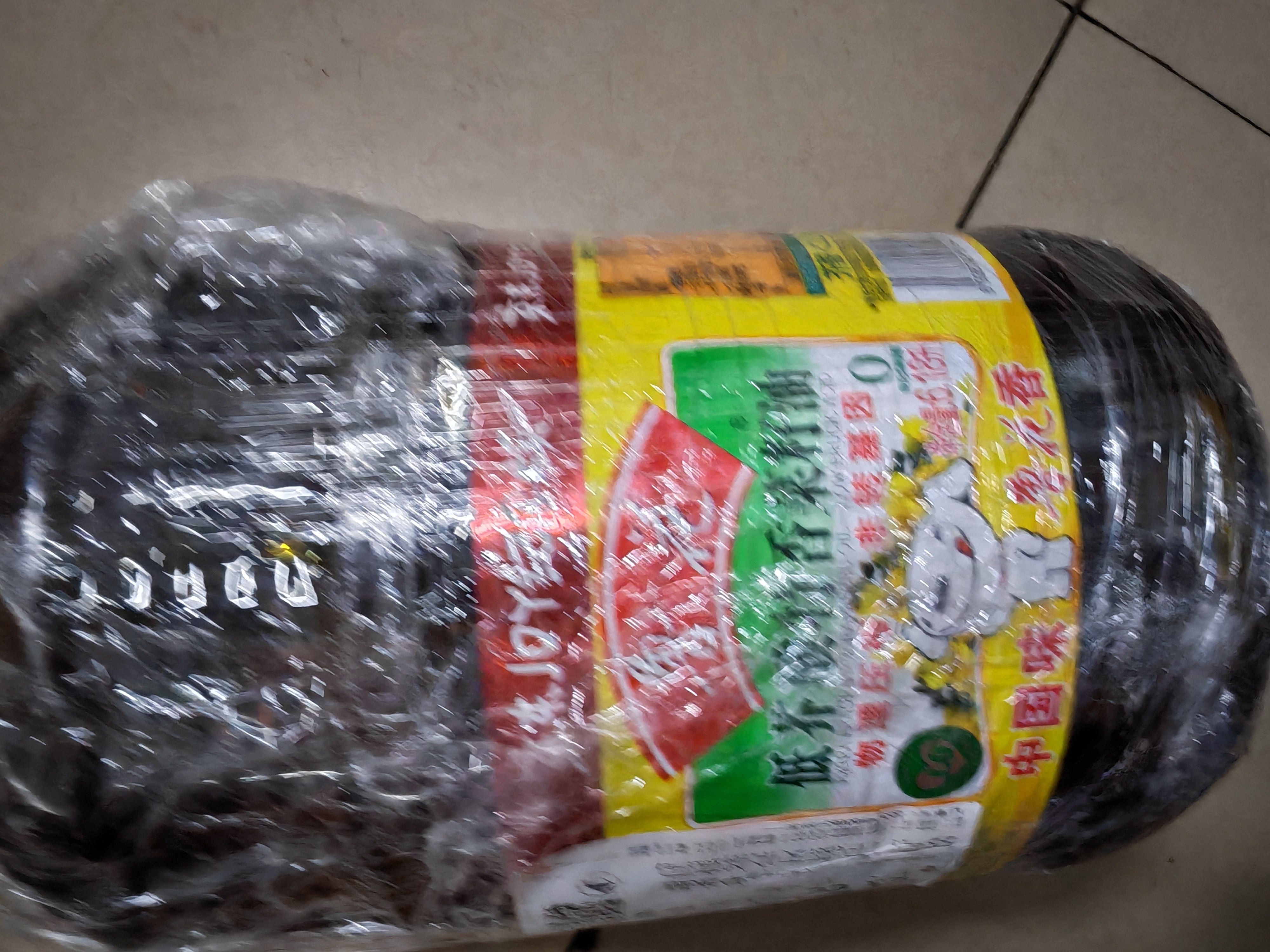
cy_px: 476
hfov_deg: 67.3
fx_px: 954
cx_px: 635
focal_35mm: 26
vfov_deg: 53.1
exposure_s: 1/11
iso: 500
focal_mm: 1.96
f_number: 2.2
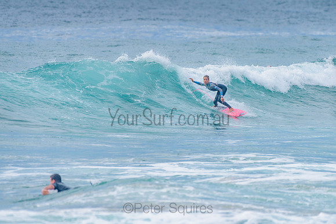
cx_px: 182
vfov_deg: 2.2
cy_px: 87
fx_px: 5719
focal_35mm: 613
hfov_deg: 3.4
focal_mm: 500
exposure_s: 1/2000
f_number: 5.6
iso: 250
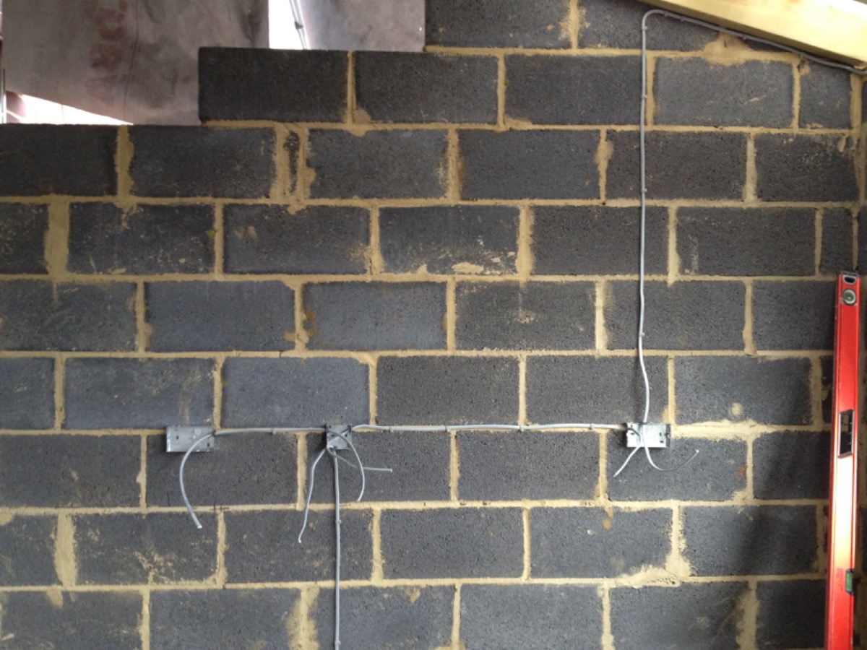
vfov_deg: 40.7
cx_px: 434
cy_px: 325
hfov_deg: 52.6
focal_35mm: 35
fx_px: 877
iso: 200
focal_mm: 4.28
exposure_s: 1/20
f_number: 2.4
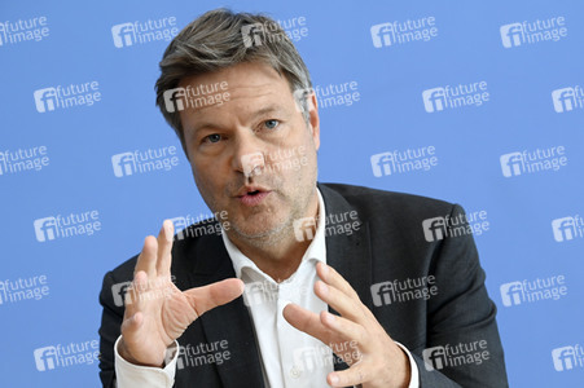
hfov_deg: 16.8
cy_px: 194
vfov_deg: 11.2
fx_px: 1978
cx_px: 292
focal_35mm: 122
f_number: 5
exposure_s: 1/800
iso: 2000
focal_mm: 122
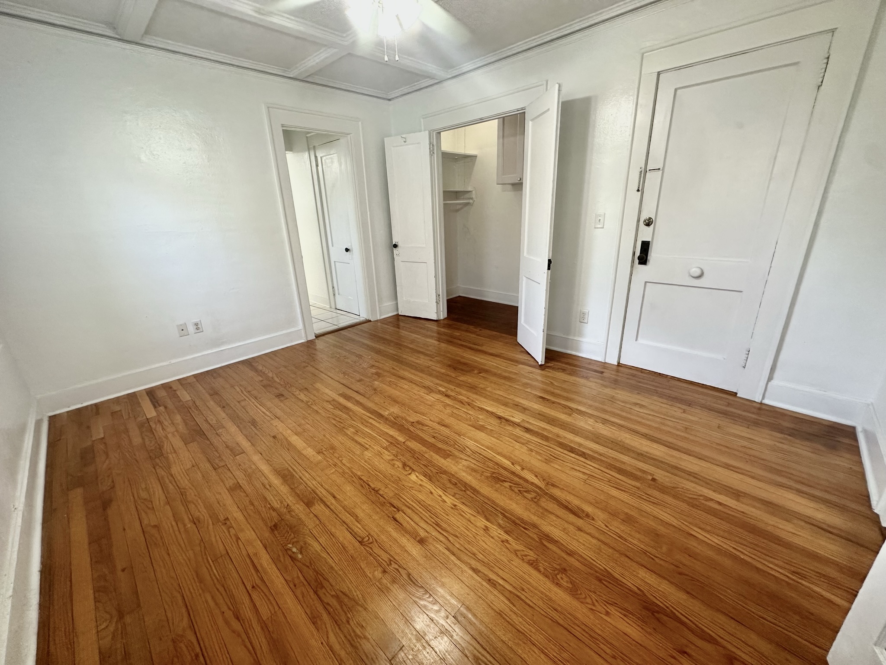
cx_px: 443
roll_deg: +0.4
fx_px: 358
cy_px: 332
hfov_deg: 102.1
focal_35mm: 14
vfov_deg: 85.7
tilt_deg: -16.2
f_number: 2.2
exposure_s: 1/99
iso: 200
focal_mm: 2.22
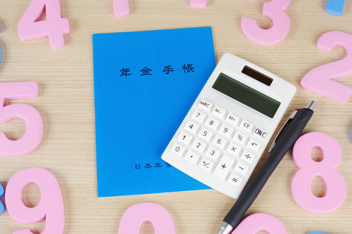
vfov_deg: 22.6
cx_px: 176
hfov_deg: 33.4
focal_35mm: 60
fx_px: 586
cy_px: 117
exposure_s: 1/100
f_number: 8
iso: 800
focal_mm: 40
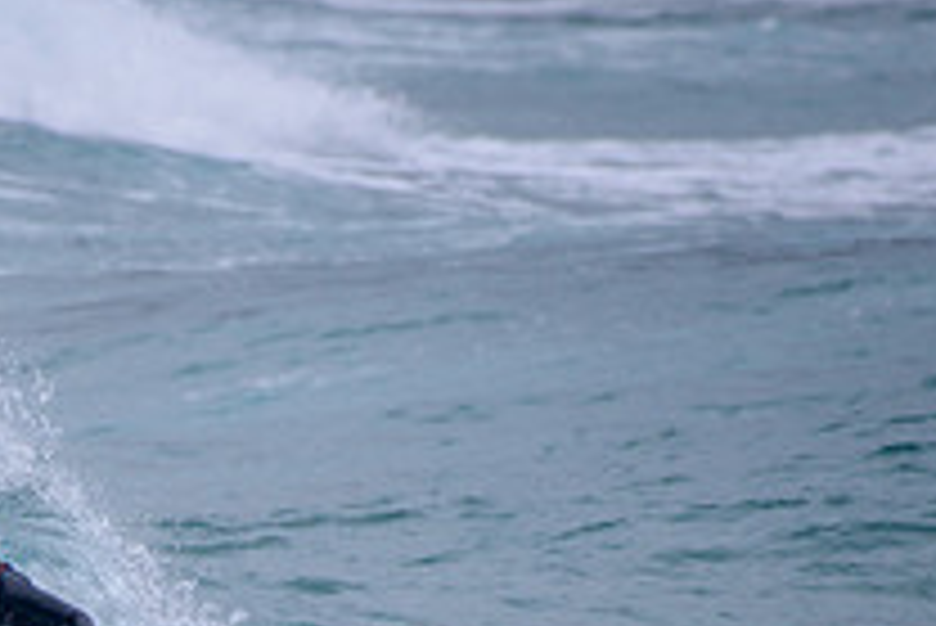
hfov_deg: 1.2
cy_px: 841
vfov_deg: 0.8
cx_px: 14
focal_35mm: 1707
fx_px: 44411
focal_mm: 500
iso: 220
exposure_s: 1/2000
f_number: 5.6
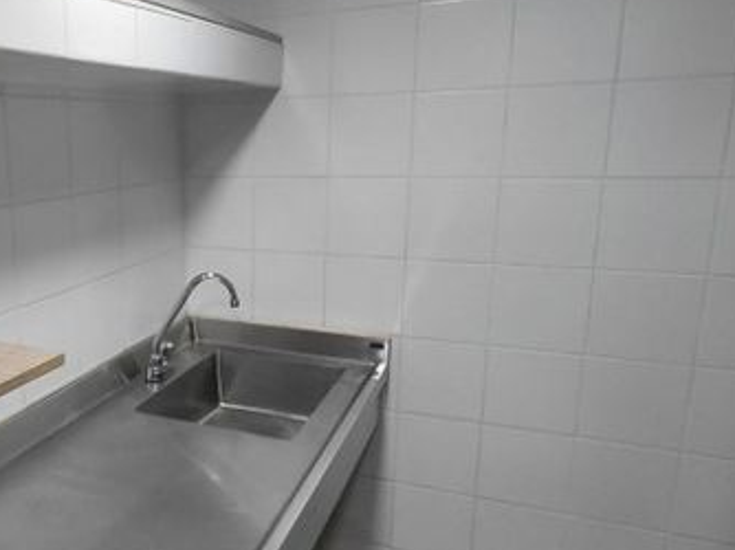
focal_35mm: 32
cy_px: 306
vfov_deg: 44.0
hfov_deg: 53.0
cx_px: 144
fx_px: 679
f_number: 2.2
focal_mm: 1.64
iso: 125
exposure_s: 1/60
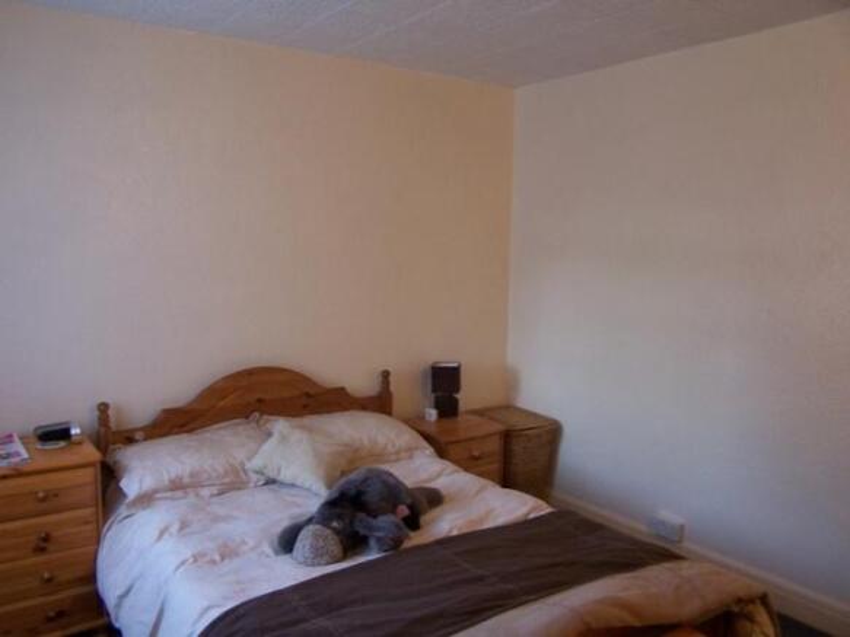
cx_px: 425
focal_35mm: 38
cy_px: 318
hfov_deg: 49.0
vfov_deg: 37.7
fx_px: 933
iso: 140
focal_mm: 6.3
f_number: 2.8
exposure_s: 1/8
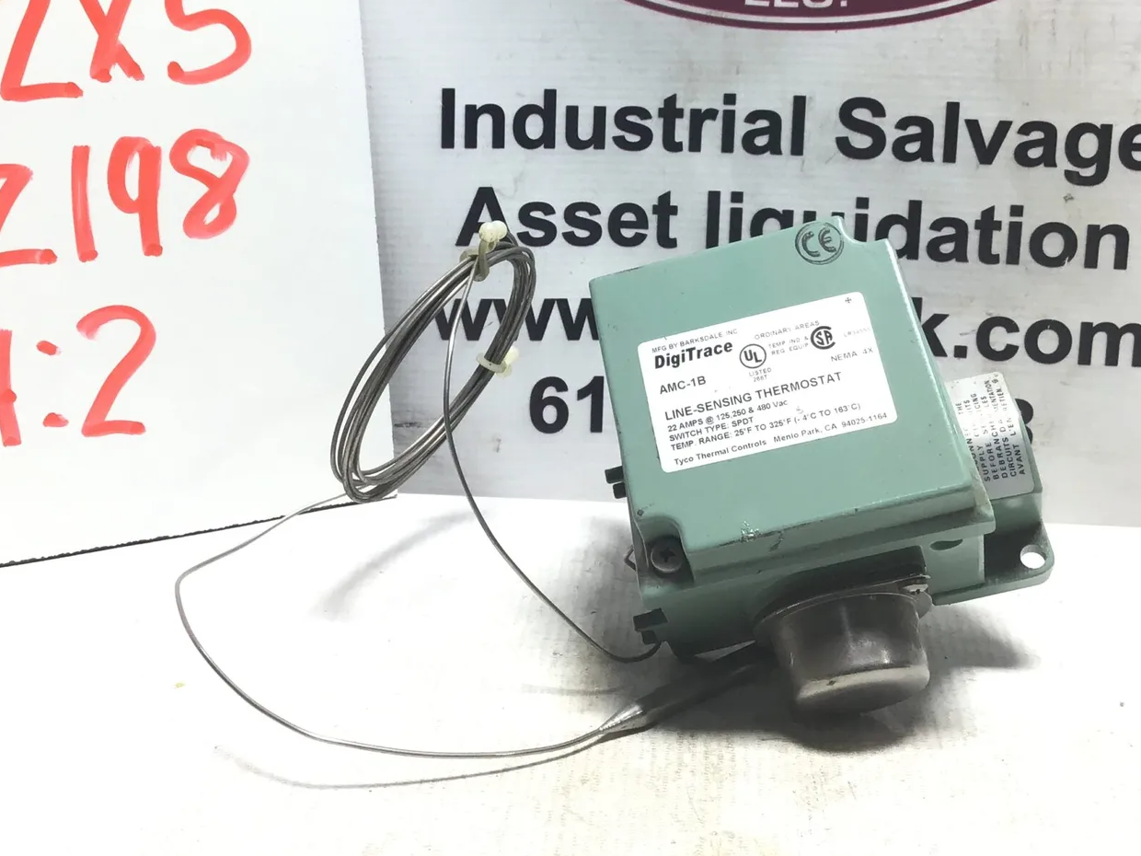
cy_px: 175
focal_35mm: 50
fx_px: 1648
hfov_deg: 38.2
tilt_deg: -13.2
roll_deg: -1.9
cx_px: 549
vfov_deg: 28.5
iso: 40
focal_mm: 3.3
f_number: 2.4
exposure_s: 1/120
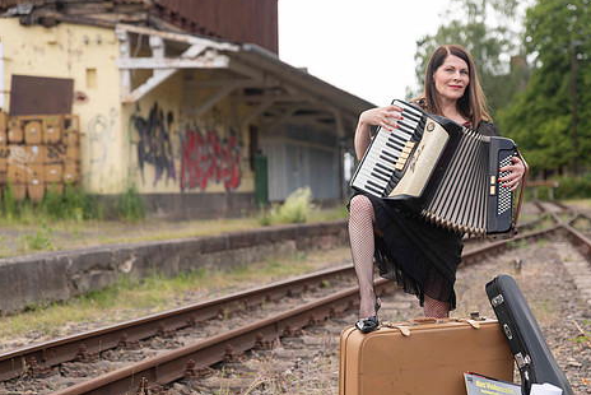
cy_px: 240
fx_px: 1396
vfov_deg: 16.1
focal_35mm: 85
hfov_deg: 23.9
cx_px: 325
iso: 64
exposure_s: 1/400
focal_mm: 68
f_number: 2.8
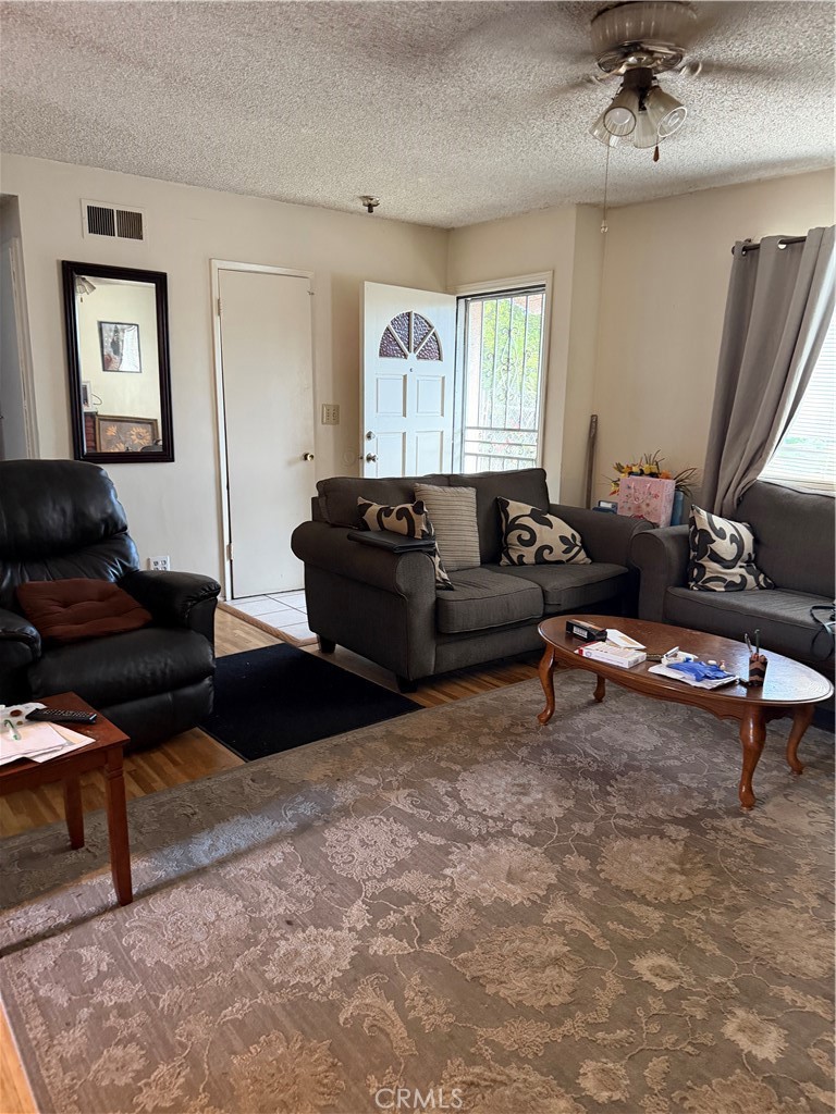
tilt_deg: -13.2
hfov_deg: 56.8
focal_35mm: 24
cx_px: 418
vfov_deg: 71.6
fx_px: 773
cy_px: 557
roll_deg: -0.8
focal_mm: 6.76
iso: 640
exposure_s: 1/40
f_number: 1.78
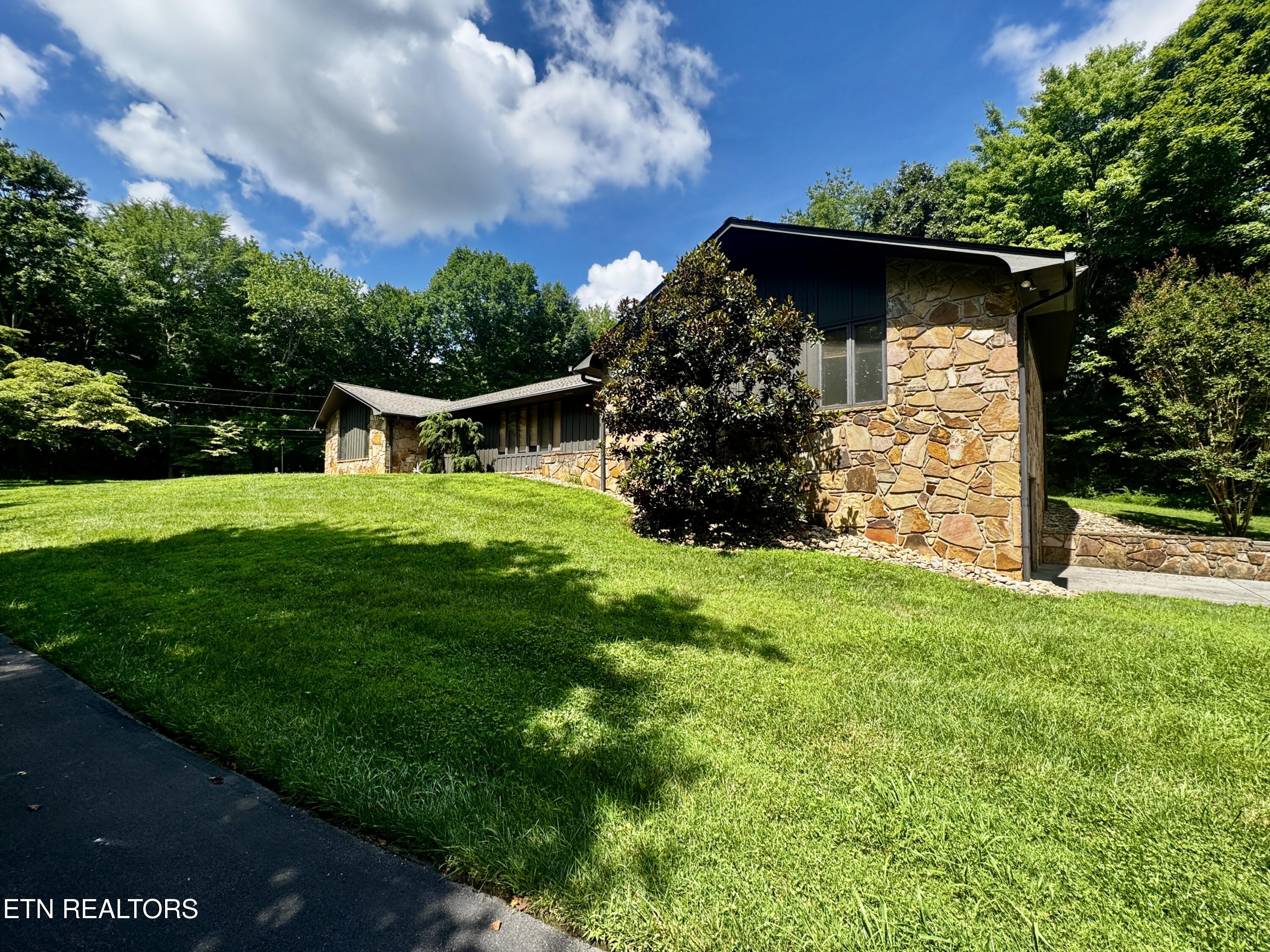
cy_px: 476
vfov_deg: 85.7
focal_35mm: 14
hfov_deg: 102.1
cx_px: 635
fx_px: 514
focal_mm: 2.22
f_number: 2.2
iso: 40
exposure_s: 1/804
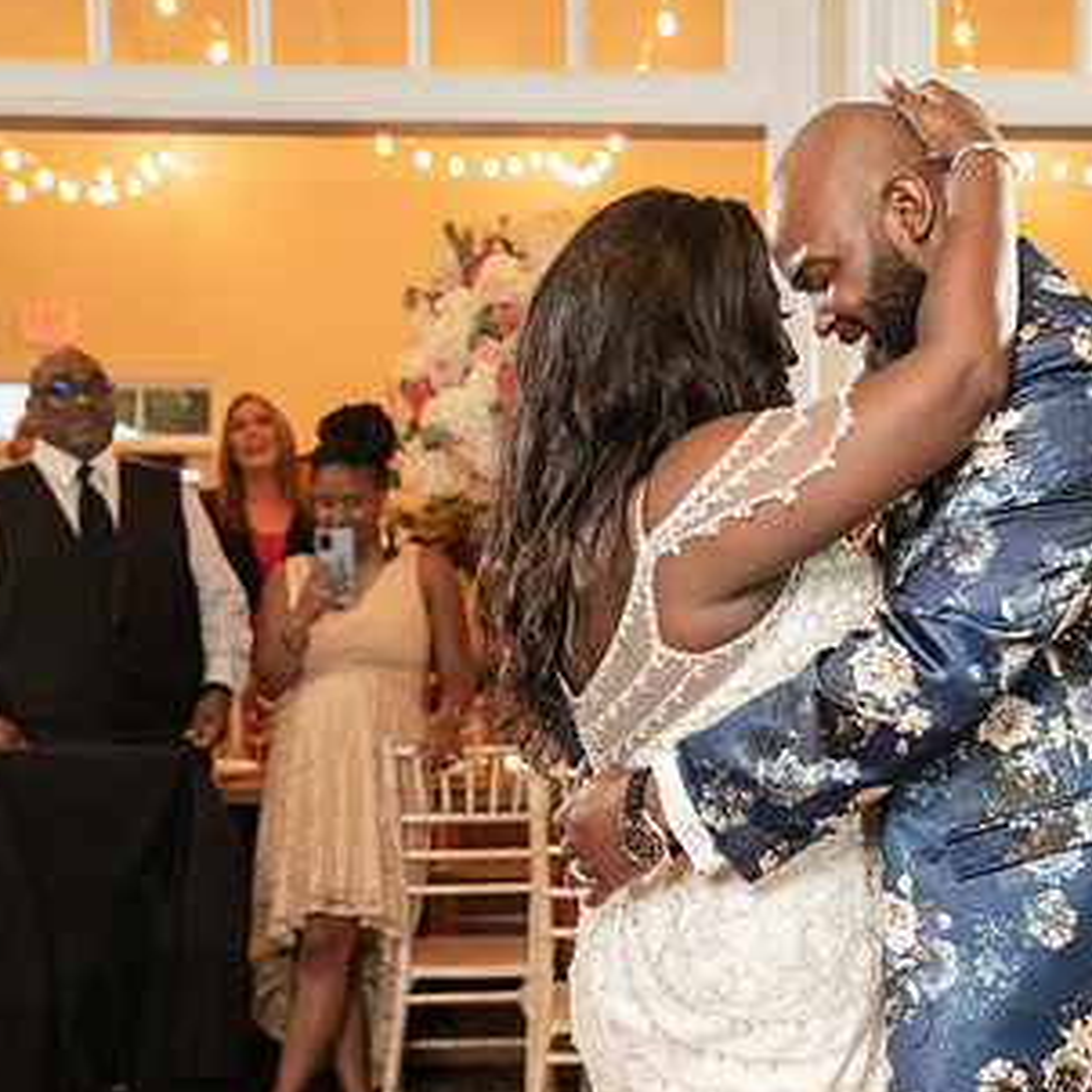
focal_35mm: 67
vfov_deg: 25.7
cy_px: 678
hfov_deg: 25.5
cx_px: 756
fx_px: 2391
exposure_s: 1/200
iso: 4000
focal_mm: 41
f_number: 4
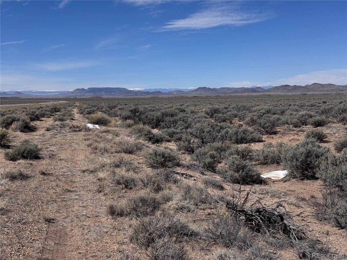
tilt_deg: -5.3
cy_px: 130
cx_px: 174
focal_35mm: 48
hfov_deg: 39.7
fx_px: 481
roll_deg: +0.7
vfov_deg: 30.3
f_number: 1.78
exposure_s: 1/7937
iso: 64
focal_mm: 6.76
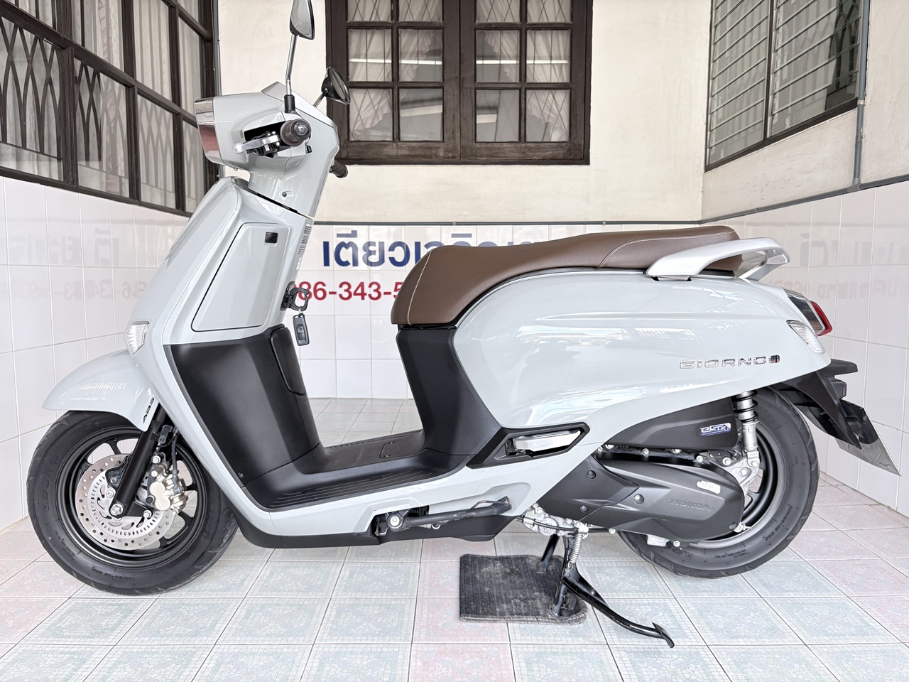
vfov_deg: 53.1
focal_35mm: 26
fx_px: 683
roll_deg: +0.4
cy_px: 341
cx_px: 454
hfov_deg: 67.3
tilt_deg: -5.5
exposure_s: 1/122
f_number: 1.6
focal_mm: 5.96
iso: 125
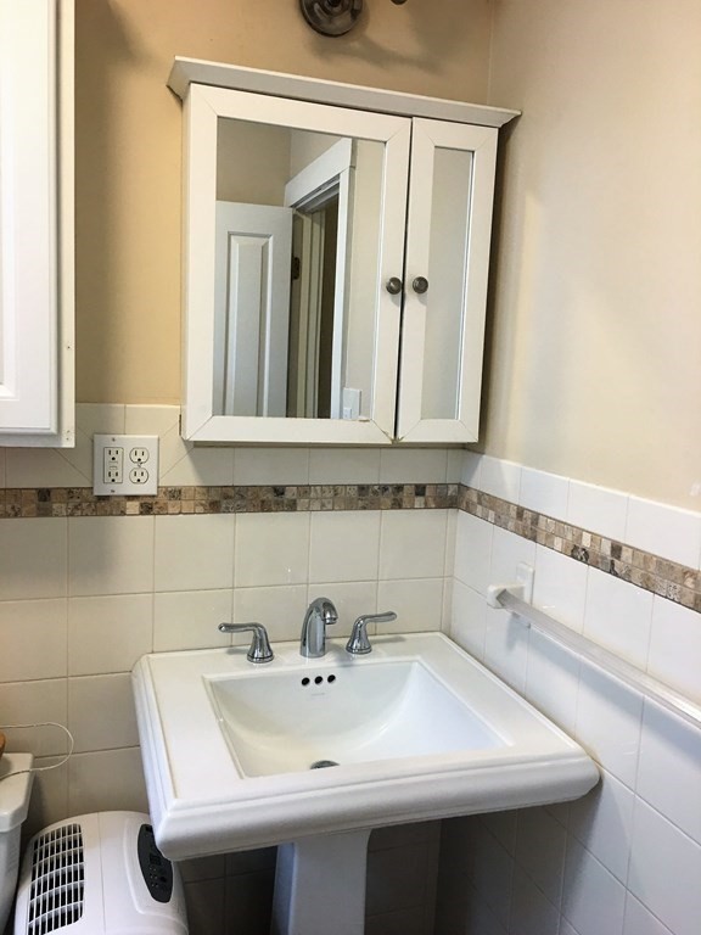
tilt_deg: -7.5
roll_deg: -2.4
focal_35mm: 29
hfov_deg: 48.2
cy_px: 468
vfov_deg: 61.7
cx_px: 350
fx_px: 783
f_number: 2.2
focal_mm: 4.15
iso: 32
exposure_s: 1/15
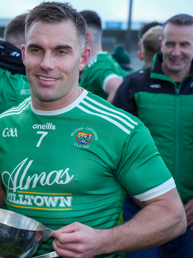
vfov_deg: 20.0
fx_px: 728
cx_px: 12
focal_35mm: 98
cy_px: 128
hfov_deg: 14.9
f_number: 4.5
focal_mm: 67
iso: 1000
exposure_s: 1/250
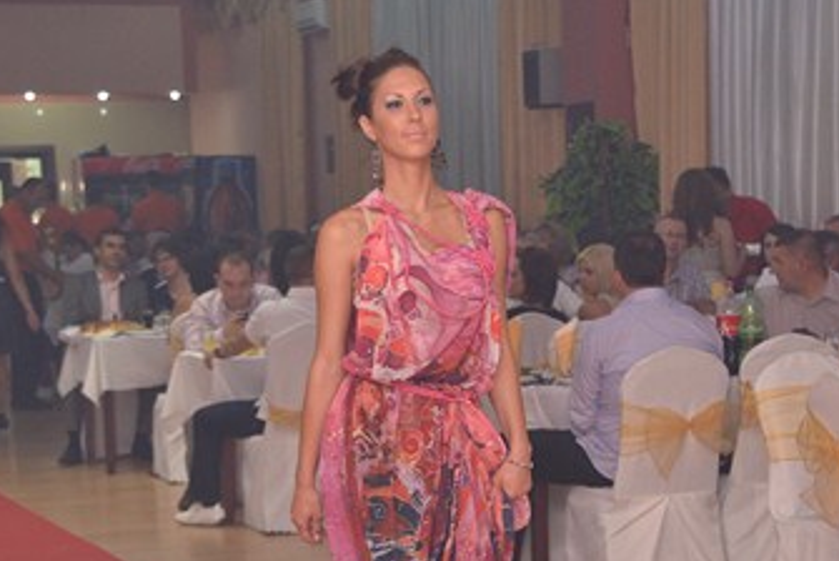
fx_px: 2706
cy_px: 481
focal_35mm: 116
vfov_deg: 11.8
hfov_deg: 17.6
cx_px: 421
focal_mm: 50
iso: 1600
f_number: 5.6
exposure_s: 1/100
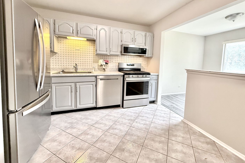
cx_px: 126
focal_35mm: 15
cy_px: 70
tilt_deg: -2.4
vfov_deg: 76.9
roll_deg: -1.8
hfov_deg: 100.4
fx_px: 102
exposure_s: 1/59
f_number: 2.2
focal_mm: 2.22
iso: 400
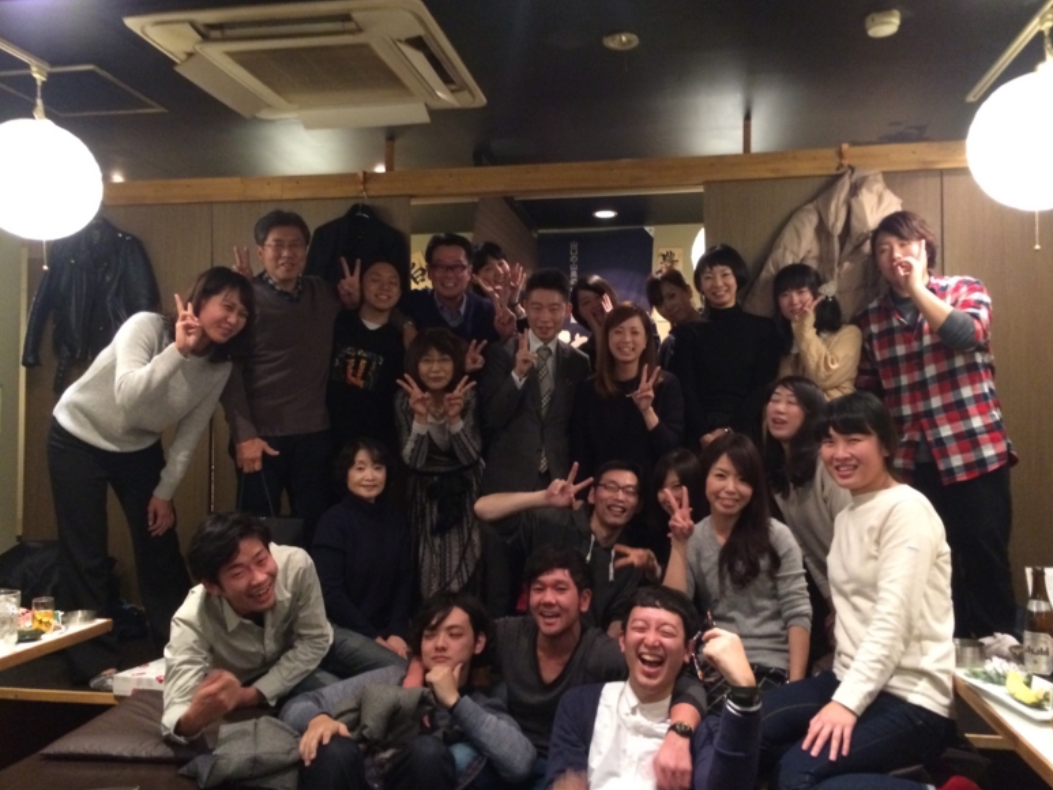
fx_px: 913
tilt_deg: +1.0
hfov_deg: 60.0
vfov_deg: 46.8
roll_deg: +0.9
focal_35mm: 30
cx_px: 531
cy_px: 395
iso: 320
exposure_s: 1/15
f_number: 2.2
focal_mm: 4.15
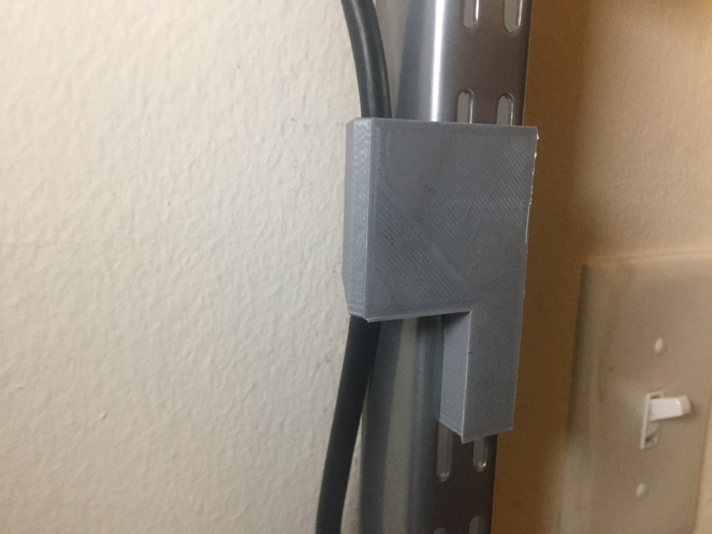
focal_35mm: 29
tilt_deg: -10.9
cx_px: 356
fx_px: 596
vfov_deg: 48.2
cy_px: 267
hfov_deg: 61.7
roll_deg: +1.8
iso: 250
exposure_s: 1/17
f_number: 2.2
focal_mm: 4.15
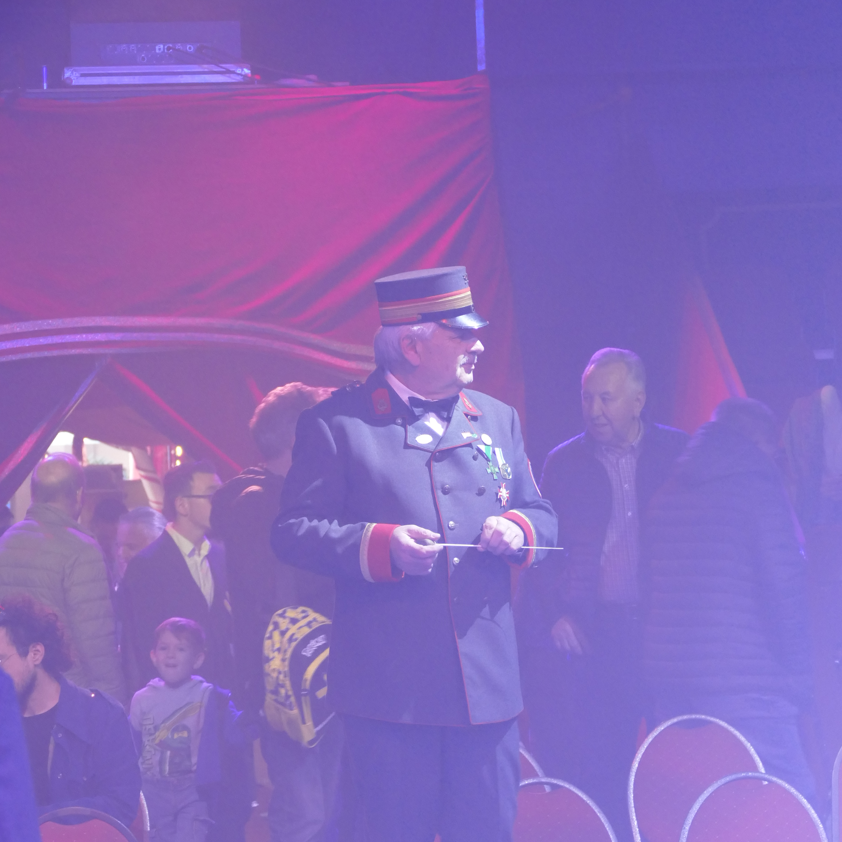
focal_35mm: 166
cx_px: 421
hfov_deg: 10.5
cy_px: 483
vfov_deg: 10.5
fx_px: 4568
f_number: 3.9
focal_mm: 47.46
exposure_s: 1/60
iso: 1600
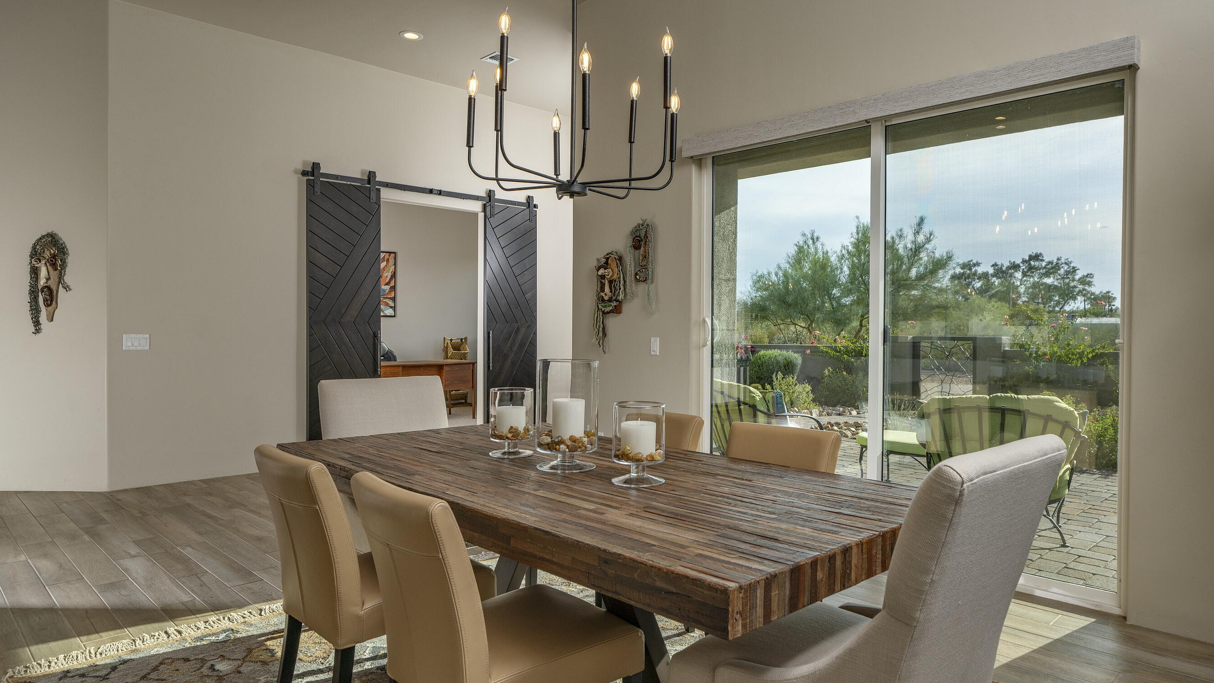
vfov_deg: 49.5
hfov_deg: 78.7
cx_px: 633
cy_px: 332
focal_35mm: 23
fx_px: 740
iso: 200
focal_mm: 21
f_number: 7.1
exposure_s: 1/250
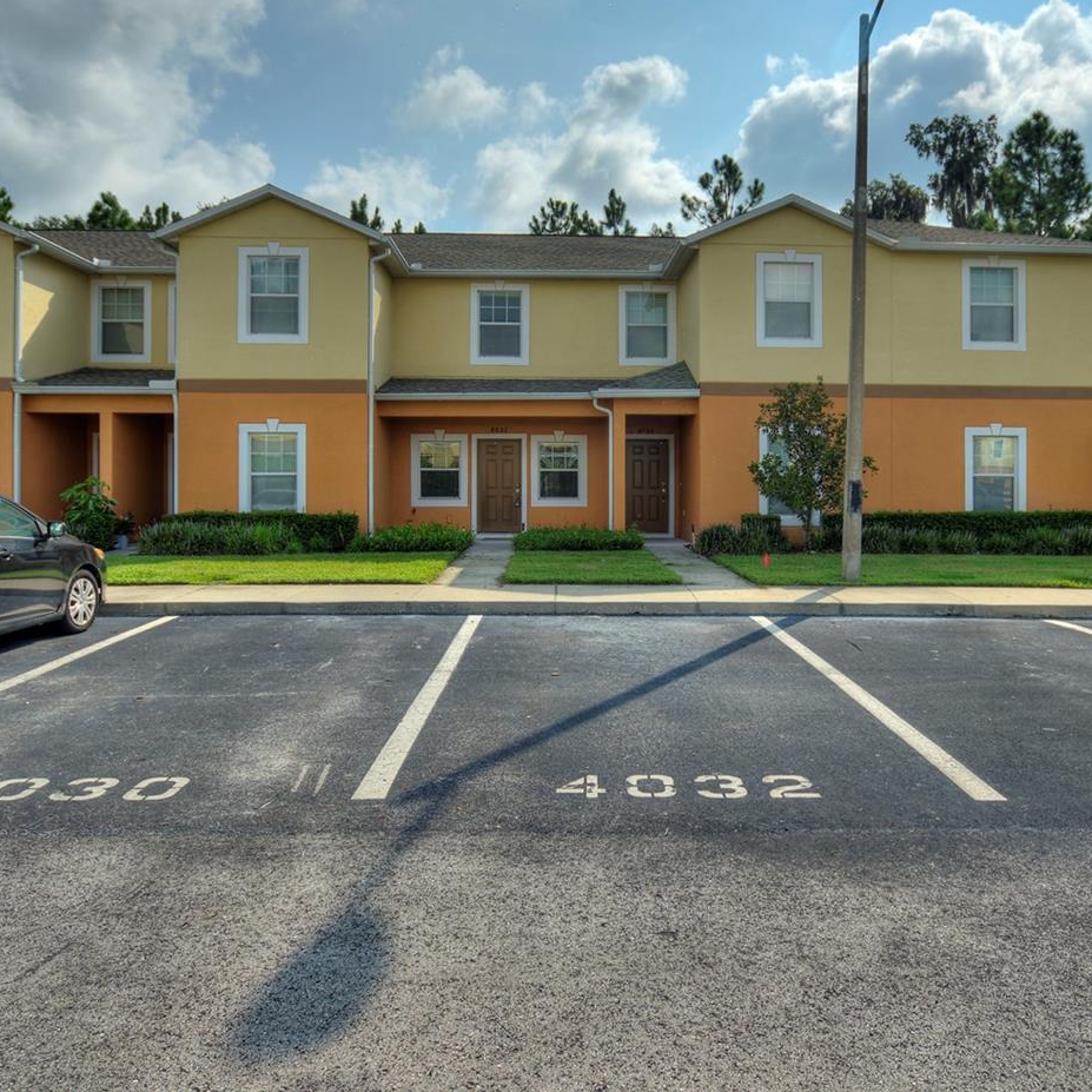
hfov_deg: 69.5
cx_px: 589
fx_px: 785
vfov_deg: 69.3
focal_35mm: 22
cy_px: 470
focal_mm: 10
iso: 100
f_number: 4.5
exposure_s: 1/400
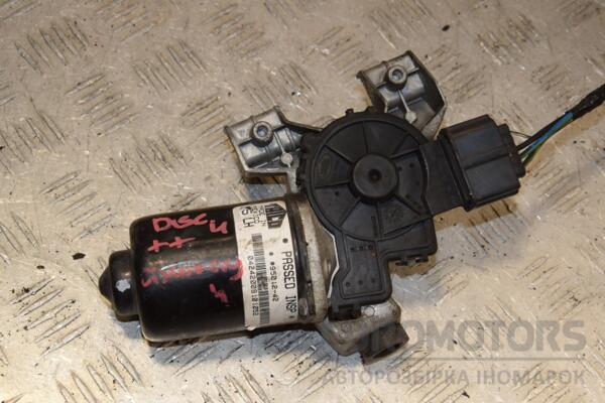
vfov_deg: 18.9
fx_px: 1210
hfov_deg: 28.1
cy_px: 202
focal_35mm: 72
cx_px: 302
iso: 800
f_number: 9
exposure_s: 1/200
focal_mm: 48
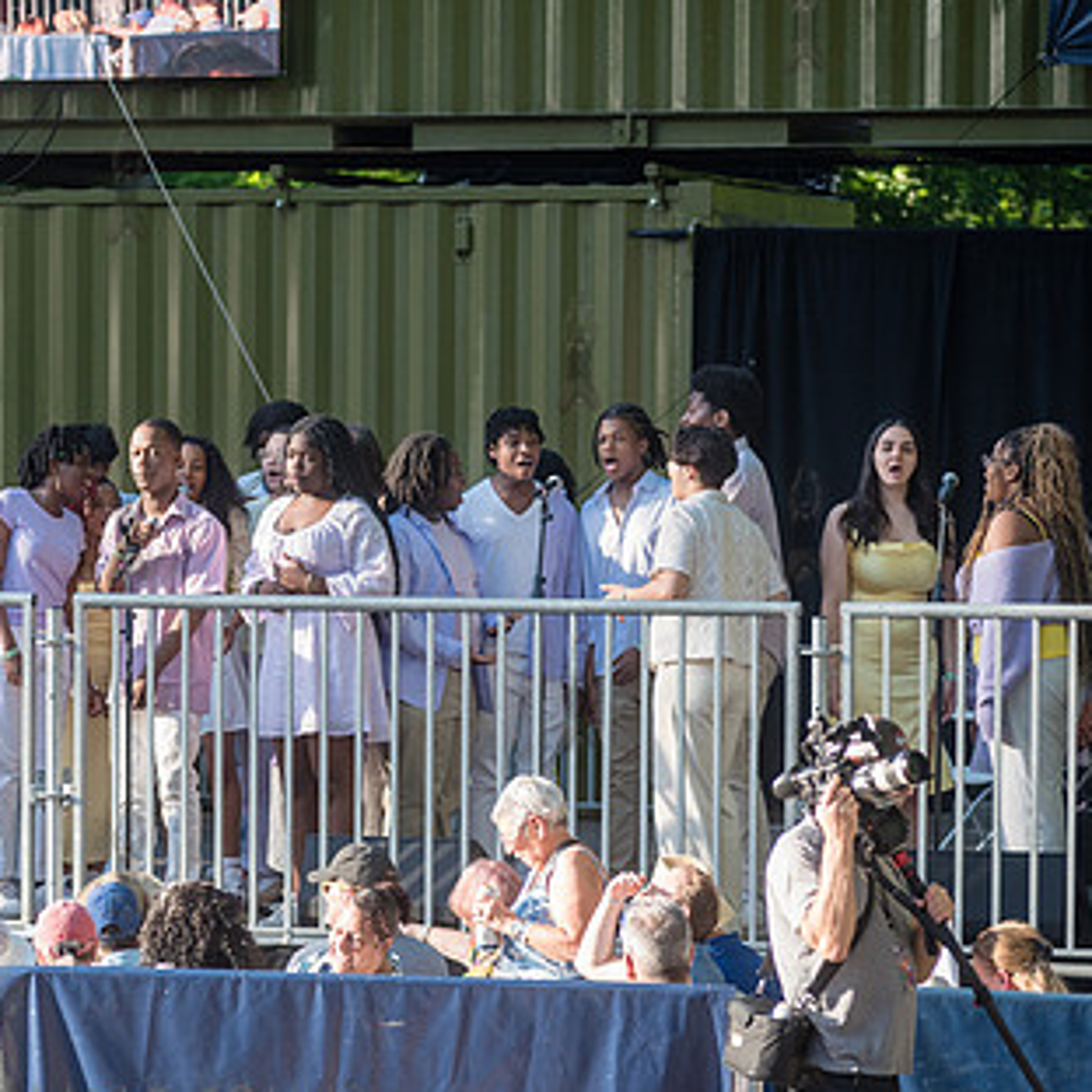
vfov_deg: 8.7
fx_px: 7138
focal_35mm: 200
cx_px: 126
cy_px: 520
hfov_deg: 8.7
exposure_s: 1/640
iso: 500
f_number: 3.5
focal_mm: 125
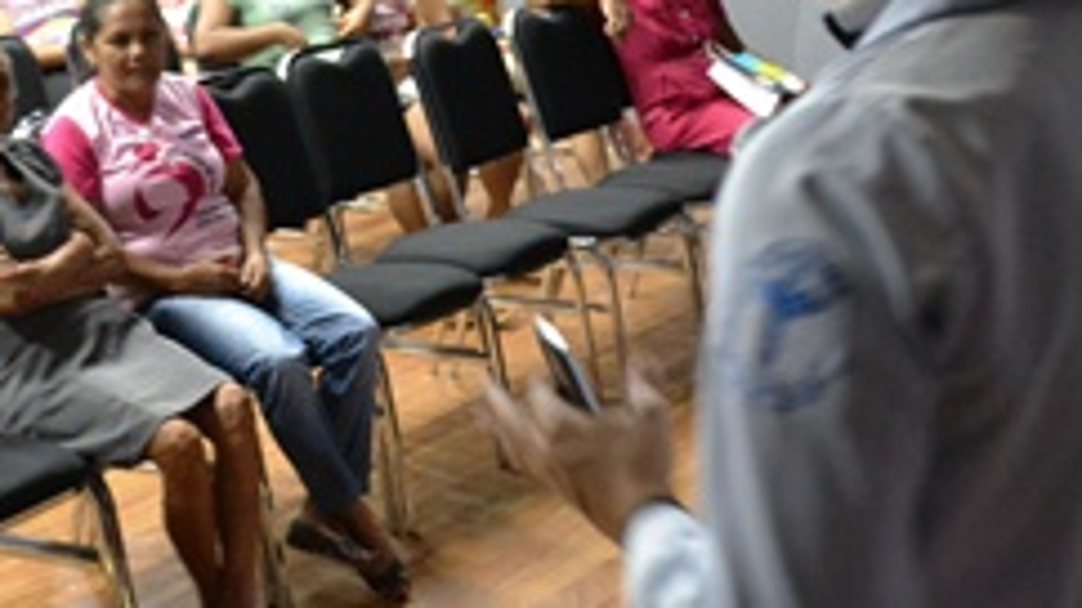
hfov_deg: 32.4
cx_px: 322
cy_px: 78
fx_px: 1836
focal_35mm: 64
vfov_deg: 18.5
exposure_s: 1/15
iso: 2000
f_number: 4
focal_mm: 22
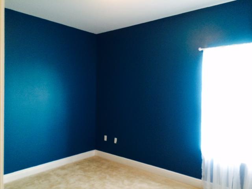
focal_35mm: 30
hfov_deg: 60.0
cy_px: 94
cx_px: 126
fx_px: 218
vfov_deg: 46.8
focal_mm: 4.12
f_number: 2.2
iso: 160
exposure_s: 1/30
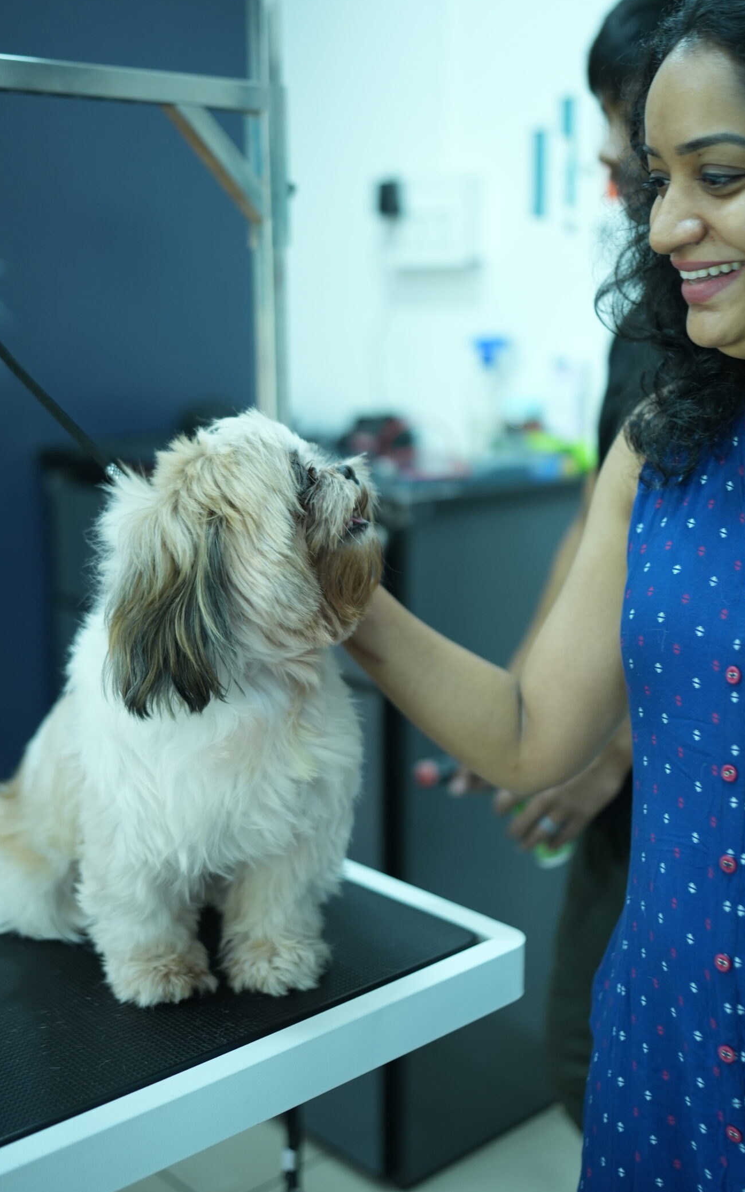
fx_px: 1430
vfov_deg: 45.2
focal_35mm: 44
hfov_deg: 29.2
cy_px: 557
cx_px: 320
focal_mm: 35
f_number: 1.4
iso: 640
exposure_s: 1/250
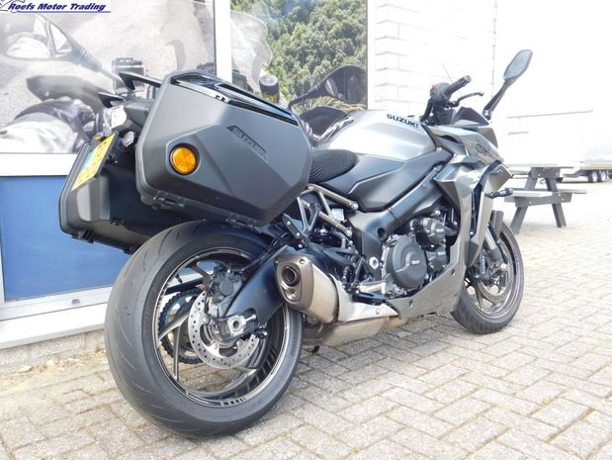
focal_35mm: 31
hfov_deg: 58.3
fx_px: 548
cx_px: 301
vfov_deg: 45.5
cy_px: 229
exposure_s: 1/100
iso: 125
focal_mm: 5.3
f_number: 3.2
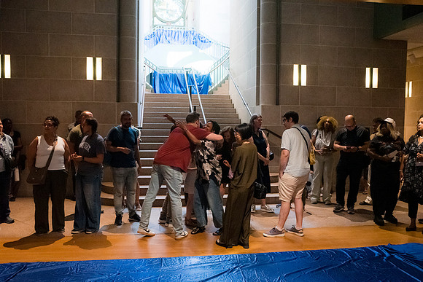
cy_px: 141
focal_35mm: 31
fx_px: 364
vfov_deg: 42.3
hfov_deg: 60.3
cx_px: 212
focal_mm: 31
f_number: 5
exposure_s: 1/125
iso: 6400
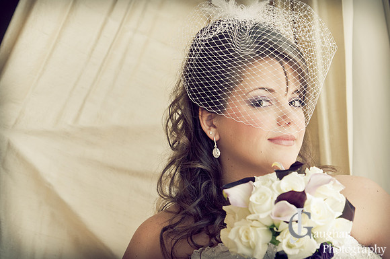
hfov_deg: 11.8
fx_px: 1882
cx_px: 195
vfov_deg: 7.9
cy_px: 130
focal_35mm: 174
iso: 800
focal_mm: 116
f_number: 3.5
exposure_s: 1/60
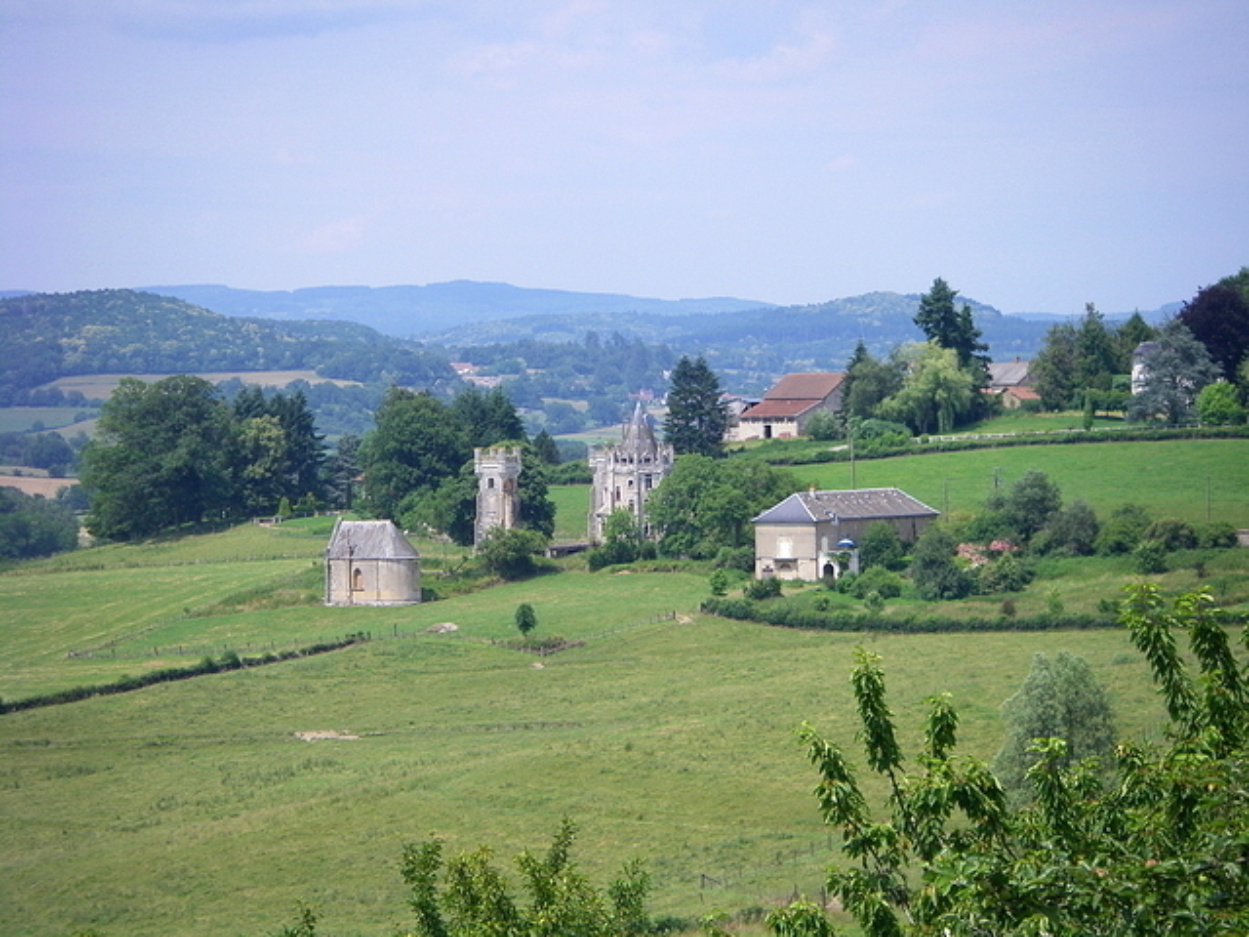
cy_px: 468
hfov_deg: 13.4
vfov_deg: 10.1
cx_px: 624
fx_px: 5304
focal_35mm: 147
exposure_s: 1/400
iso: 80
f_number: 4.3
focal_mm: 24.2
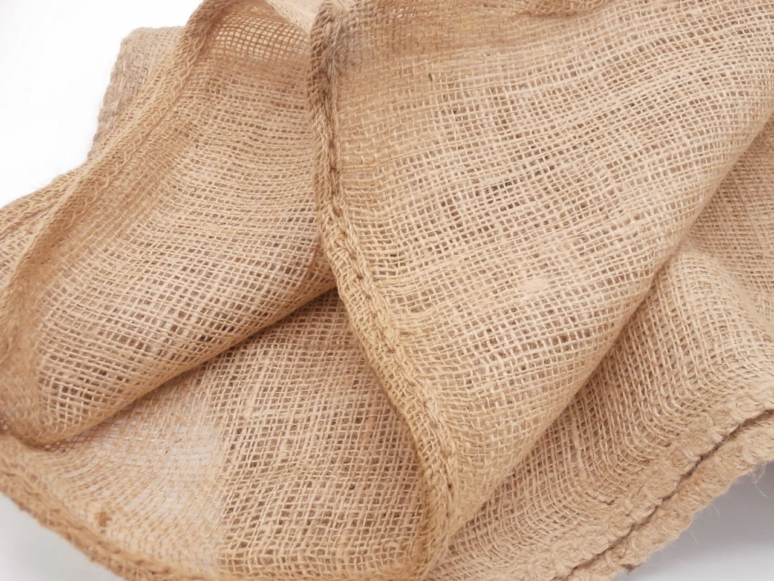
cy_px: 290
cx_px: 387
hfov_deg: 49.0
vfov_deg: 37.7
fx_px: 850
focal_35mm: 38
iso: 200
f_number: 3.9
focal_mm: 6.67
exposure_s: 1/250
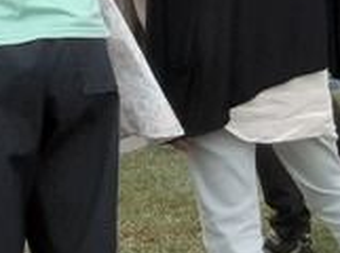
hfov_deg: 13.4
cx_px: -202
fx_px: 1343
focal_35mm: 137
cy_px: -334
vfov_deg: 9.7
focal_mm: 2.91
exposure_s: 1/100
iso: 50
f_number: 1.9
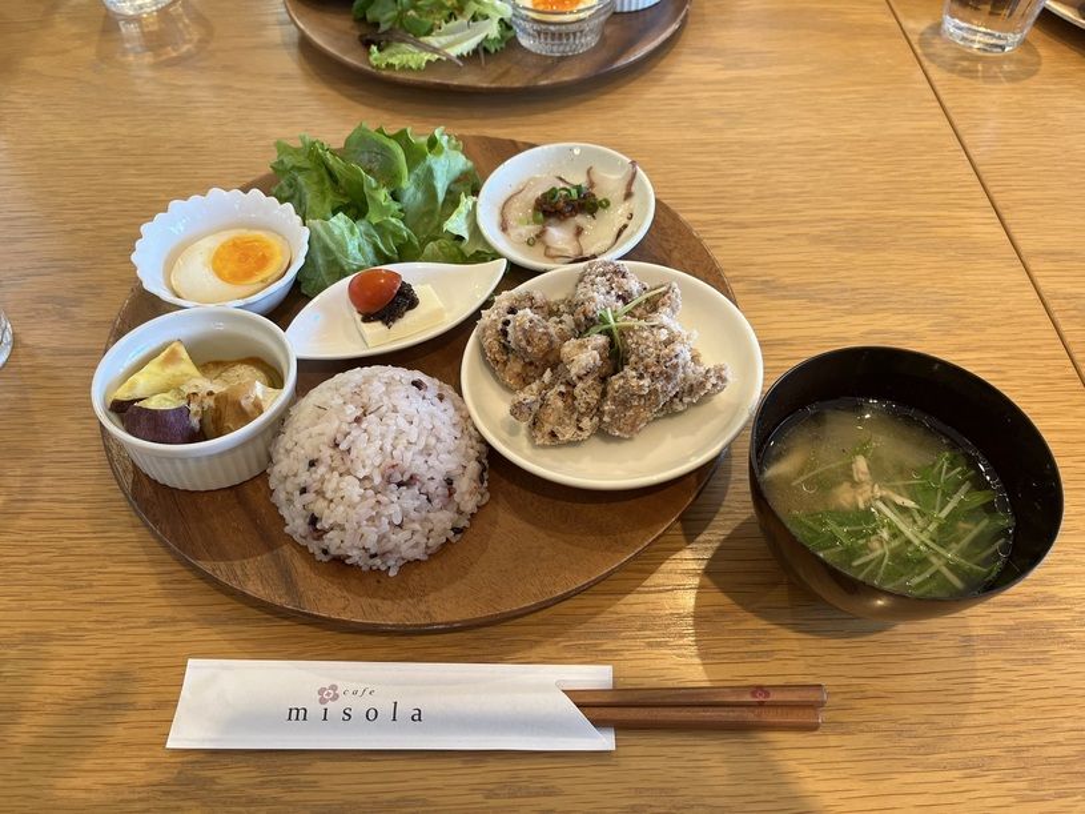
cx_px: 542
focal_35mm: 26
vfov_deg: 53.1
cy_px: 407
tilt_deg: -53.3
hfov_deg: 67.3
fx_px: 815
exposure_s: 1/120
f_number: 1.6
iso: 125
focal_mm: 5.1
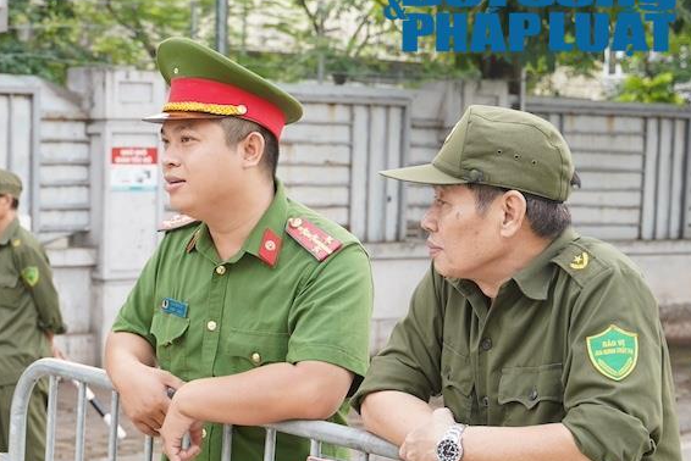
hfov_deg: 22.0
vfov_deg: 15.2
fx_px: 1709
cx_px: 5
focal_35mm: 89
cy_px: 395
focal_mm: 28
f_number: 3.5
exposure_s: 1/80
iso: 100
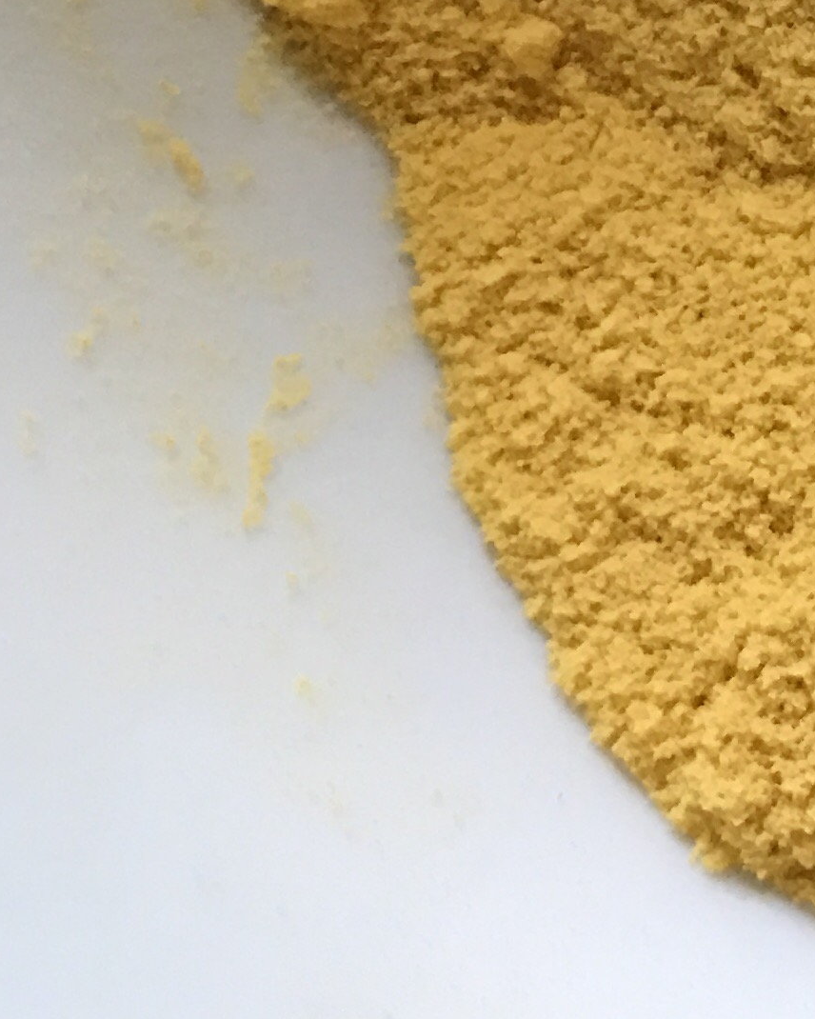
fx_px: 3106
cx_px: 1611
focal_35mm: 103
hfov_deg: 13.0
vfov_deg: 17.8
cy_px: -176
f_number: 1.8
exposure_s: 1/25
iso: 40
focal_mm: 3.99
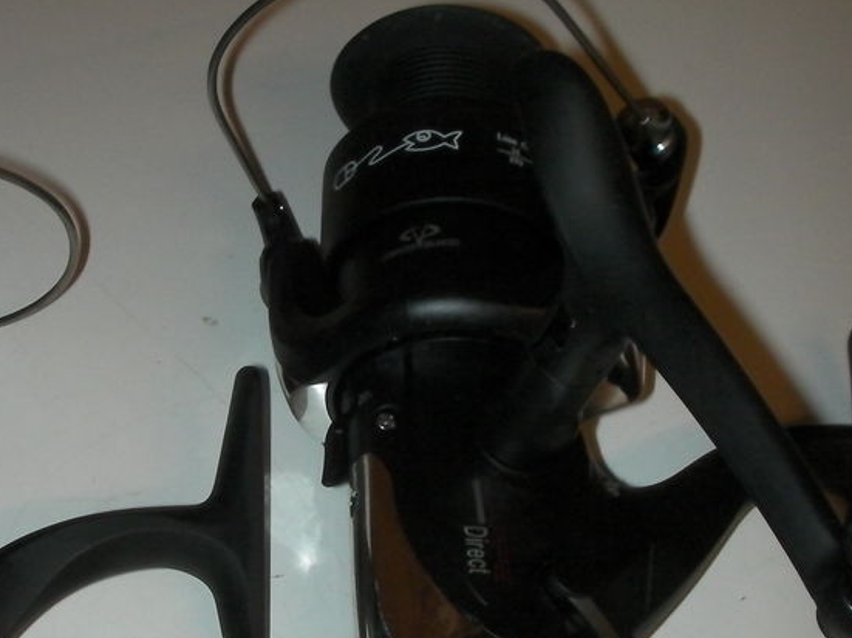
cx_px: 255
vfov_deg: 21.3
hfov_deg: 27.9
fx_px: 1698
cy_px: 388
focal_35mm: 69
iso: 200
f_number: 5.6
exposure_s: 1/30
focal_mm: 6.3
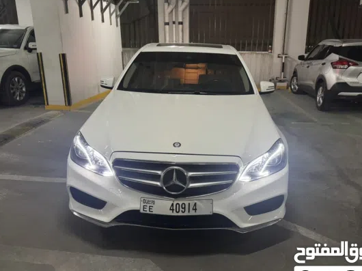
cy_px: 143
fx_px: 303
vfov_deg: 48.2
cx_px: 191
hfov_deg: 61.6
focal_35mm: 29
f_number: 1.78
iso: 800
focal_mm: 6.76
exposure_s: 1/45
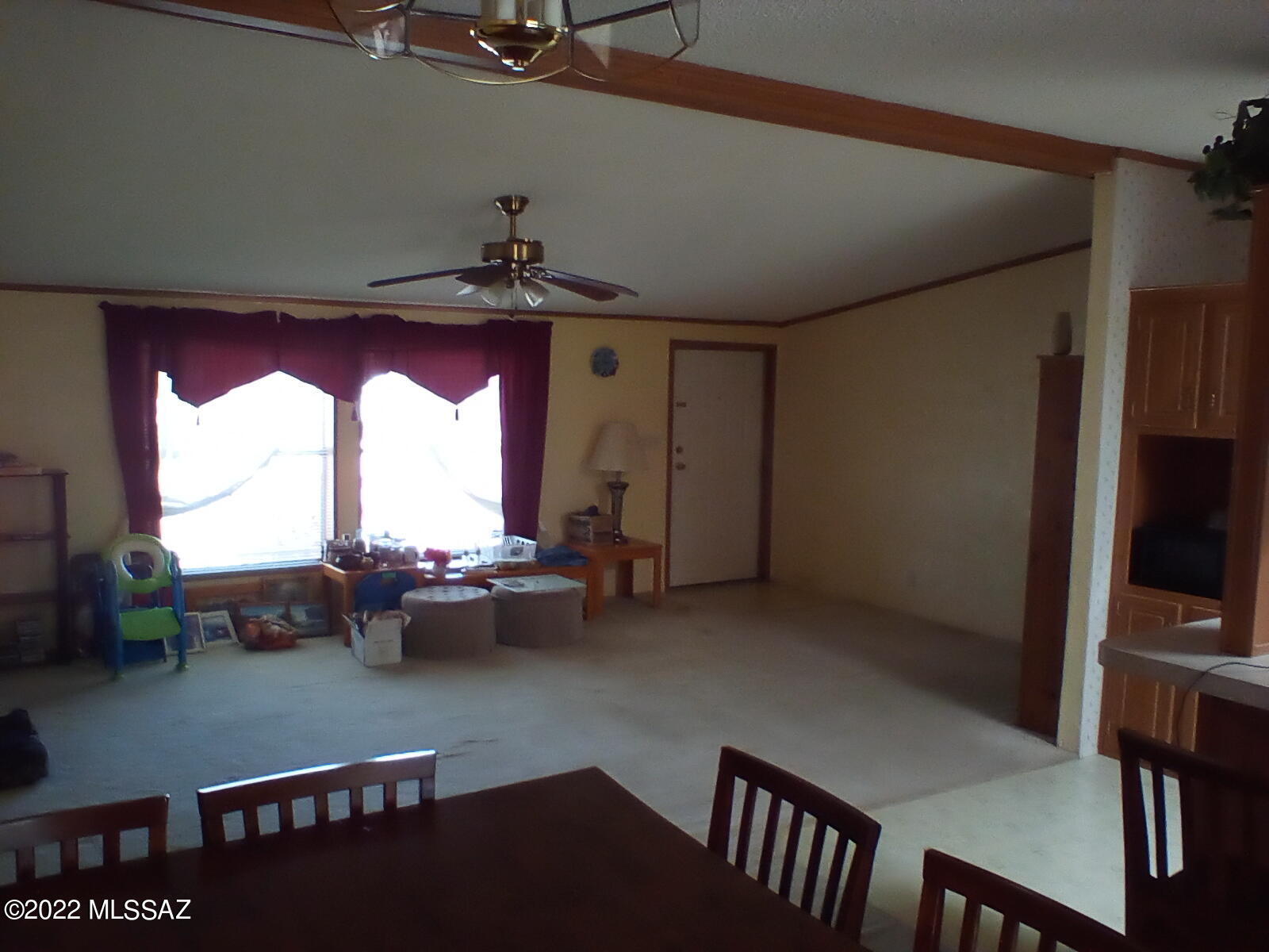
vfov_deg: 45.4
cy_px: 476
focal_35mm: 31
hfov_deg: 58.4
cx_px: 634
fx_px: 1136
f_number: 2.4
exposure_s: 1/30
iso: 129
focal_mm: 2.38
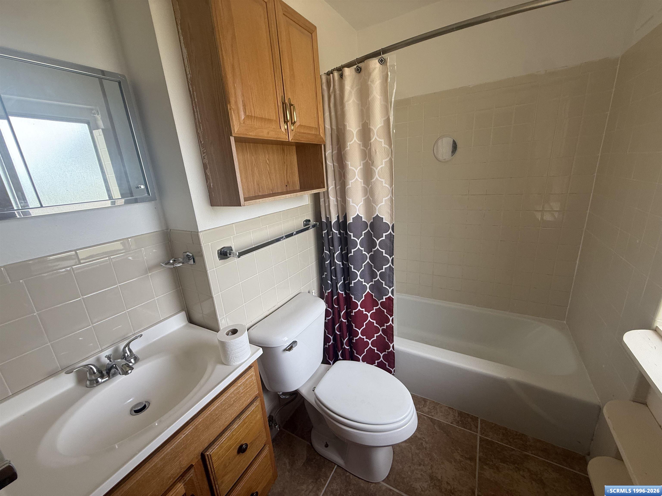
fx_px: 268
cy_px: 248
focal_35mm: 14
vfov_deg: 85.7
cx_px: 331
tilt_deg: -14.8
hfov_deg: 102.1
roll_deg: +3.6
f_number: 2.2
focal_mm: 2.22
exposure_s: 1/99
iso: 80
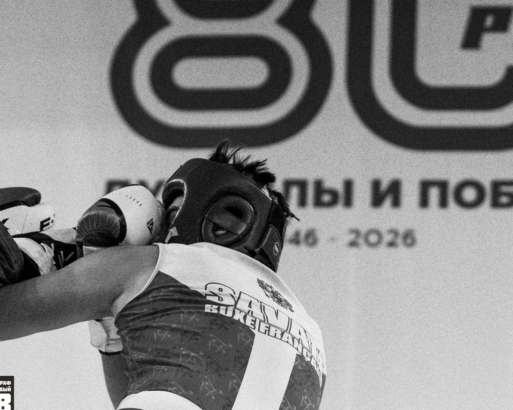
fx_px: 2262
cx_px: 248
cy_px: 292
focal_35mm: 149
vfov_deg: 10.4
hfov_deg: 12.9
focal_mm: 56
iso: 2000
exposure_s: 1/1250
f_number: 2.8
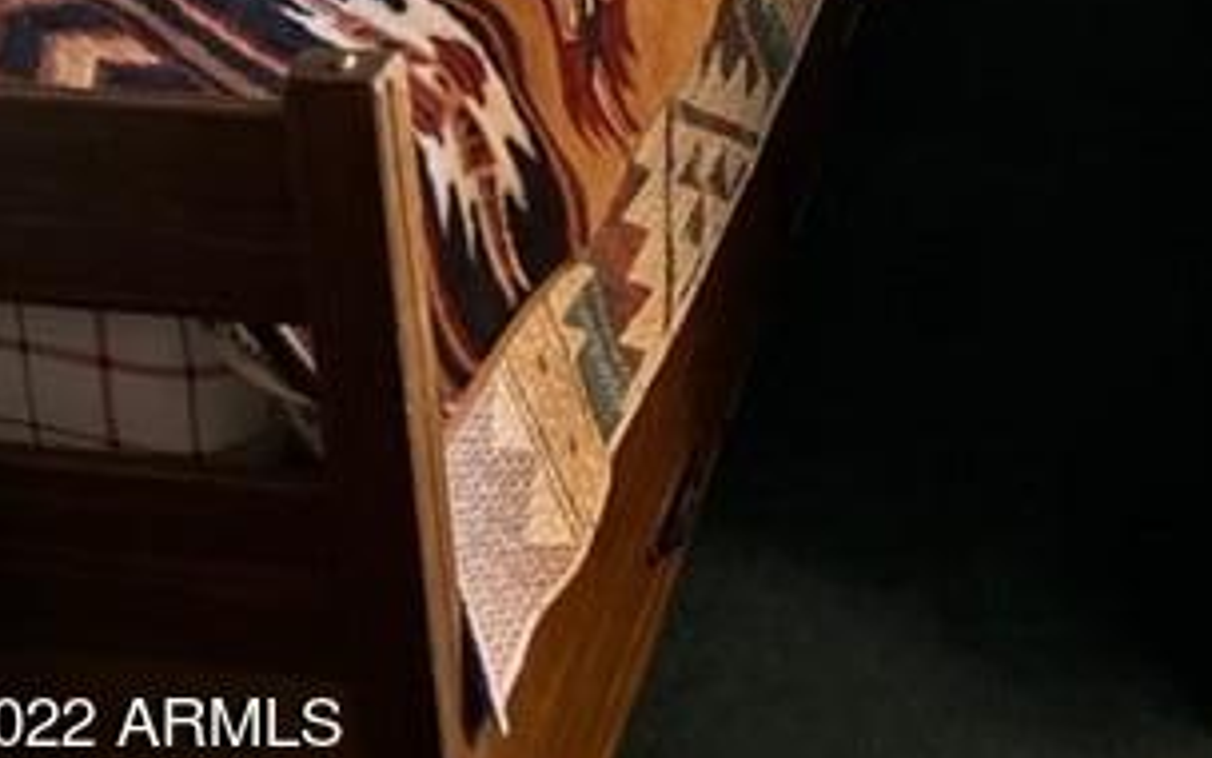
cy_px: -443
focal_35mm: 58
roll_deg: +2.9
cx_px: 885
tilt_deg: -15.8
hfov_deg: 34.5
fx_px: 1916
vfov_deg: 19.1
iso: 500
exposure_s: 1/40
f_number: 1.5
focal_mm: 5.7
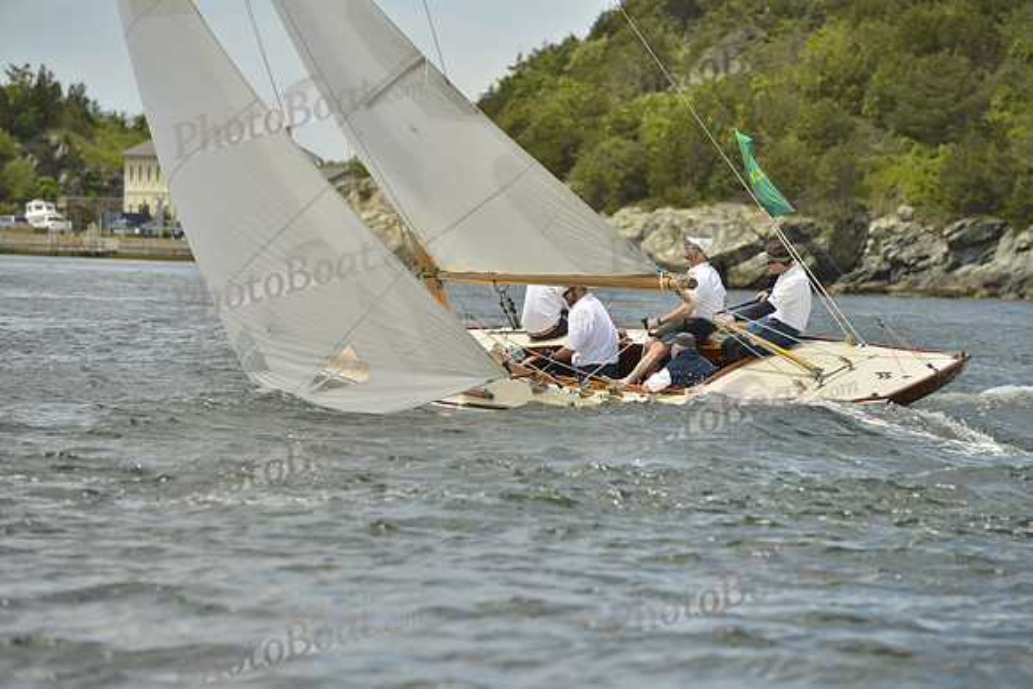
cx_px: 516
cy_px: 344
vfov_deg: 6.9
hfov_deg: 10.3
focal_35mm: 200
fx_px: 5740
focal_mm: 200
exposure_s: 1/1600
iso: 280
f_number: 7.1
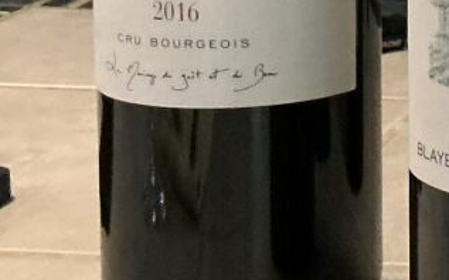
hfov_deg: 11.9
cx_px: 834
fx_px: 1970
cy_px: -129
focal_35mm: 161
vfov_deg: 8.0
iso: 250
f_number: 1.8
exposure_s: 1/30
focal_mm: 3
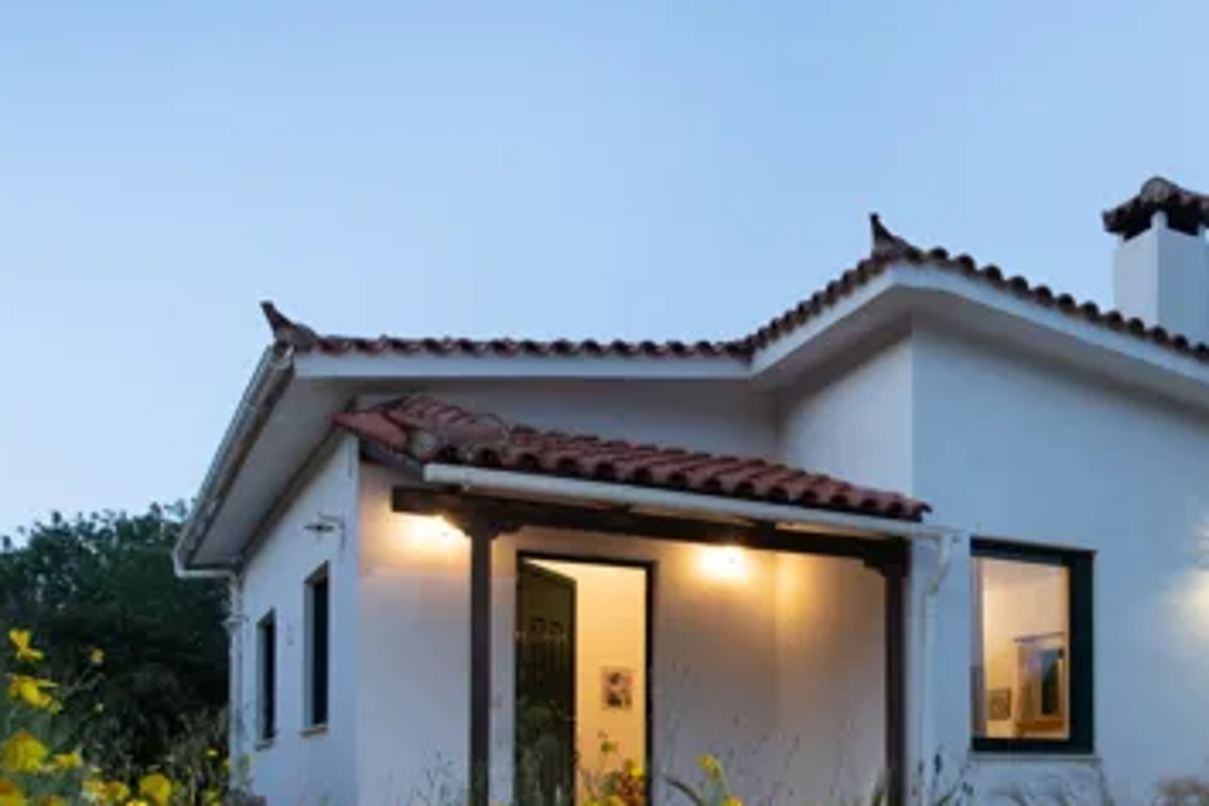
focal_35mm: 39
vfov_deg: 33.3
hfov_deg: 46.7
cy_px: 632
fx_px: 1310
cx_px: 980
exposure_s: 1/3
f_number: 13
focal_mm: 23
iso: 640
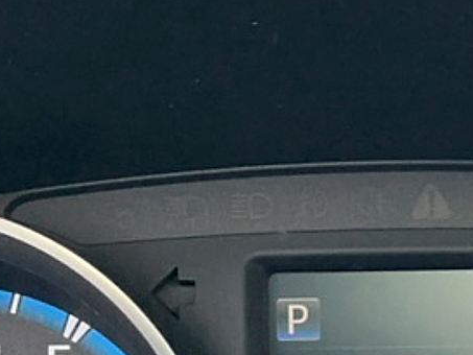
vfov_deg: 13.2
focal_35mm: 106
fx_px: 1449
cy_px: 539
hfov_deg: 18.4
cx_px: 369
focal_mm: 3
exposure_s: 1/60
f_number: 1.8
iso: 80
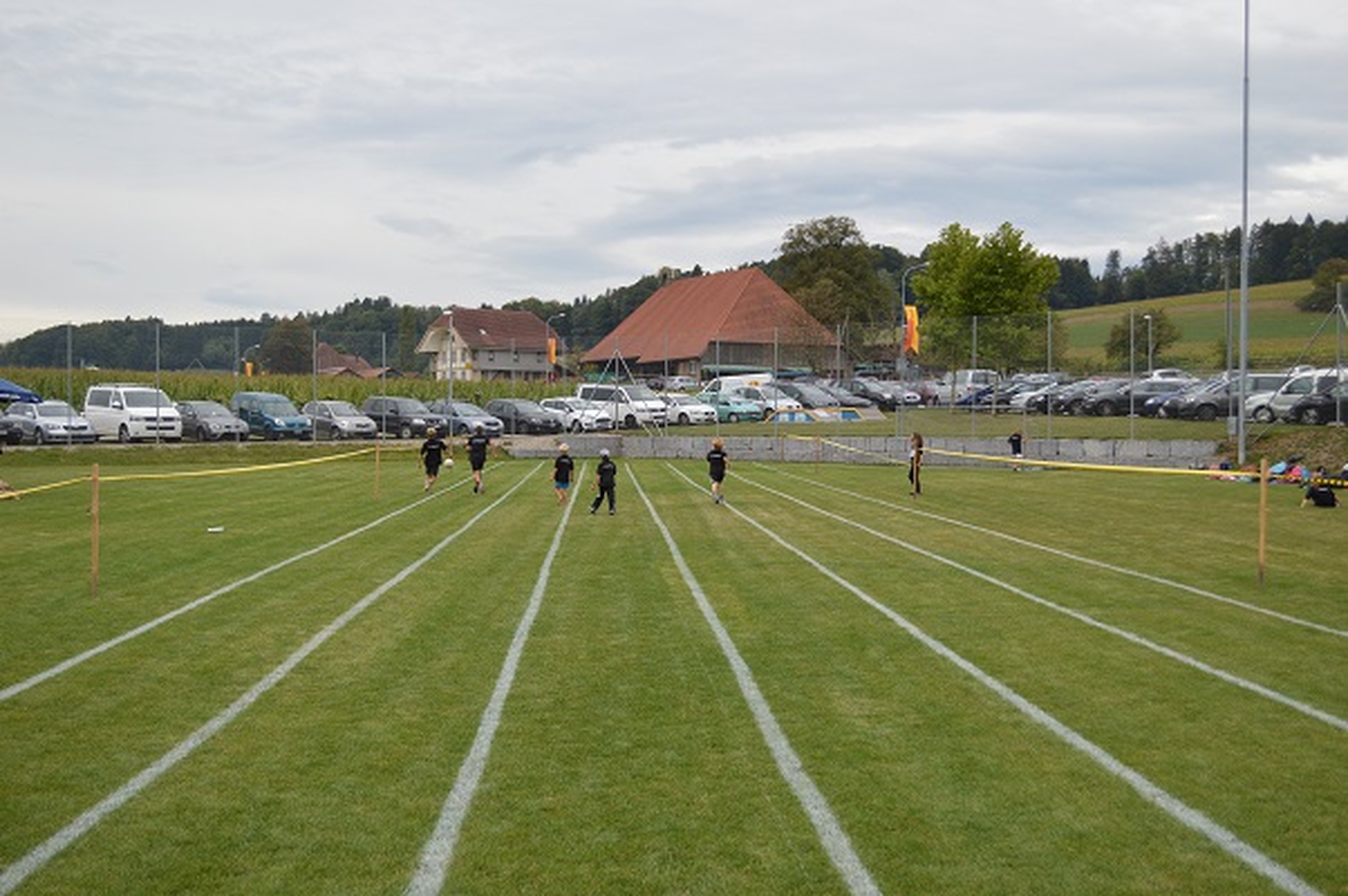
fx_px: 1571
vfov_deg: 31.8
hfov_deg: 46.4
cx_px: 674
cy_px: 448
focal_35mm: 42
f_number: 5
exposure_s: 1/1250
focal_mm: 28
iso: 400
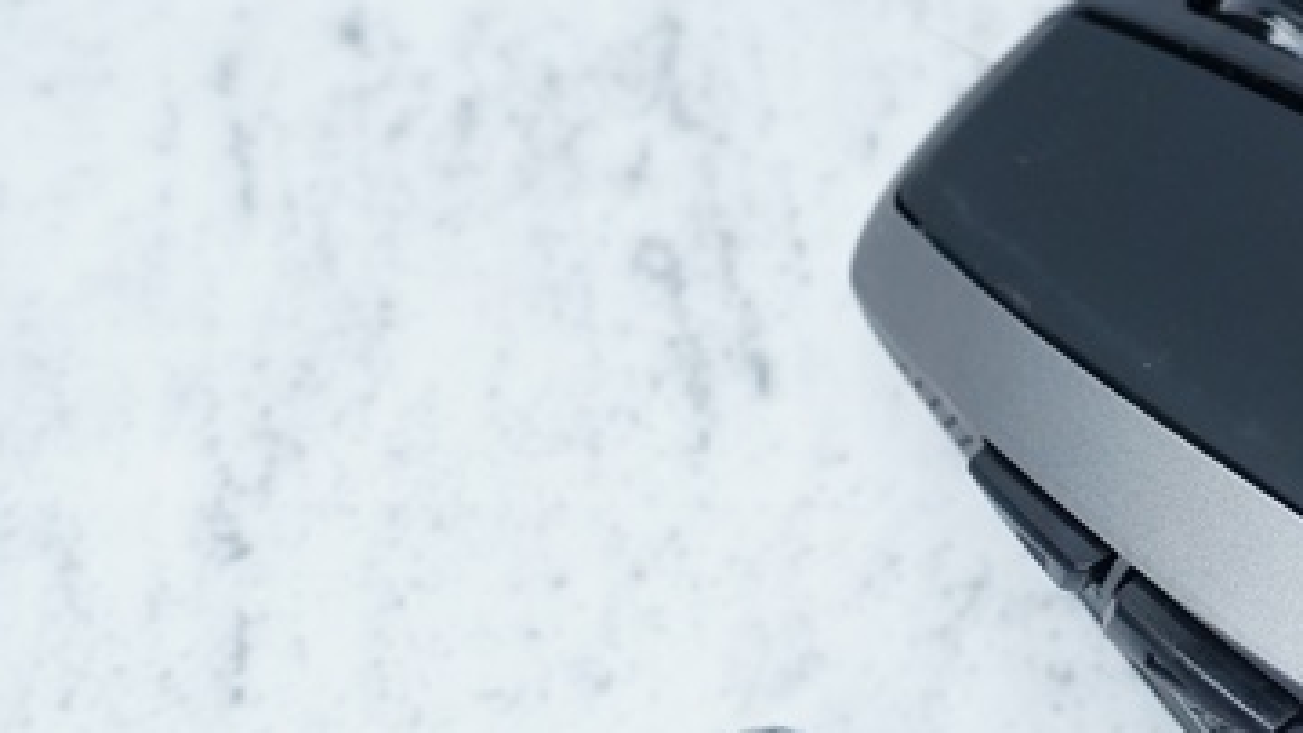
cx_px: 1390
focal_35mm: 105
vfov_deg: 11.5
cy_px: 660
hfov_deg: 19.6
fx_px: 3628
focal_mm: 30
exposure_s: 1/200
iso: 400
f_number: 7.1
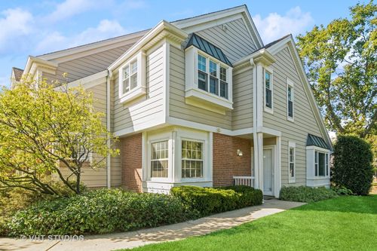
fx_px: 188
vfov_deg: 67.3
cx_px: 188
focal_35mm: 18
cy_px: 126
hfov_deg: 90.0
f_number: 8
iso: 200
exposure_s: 1/100
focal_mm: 12
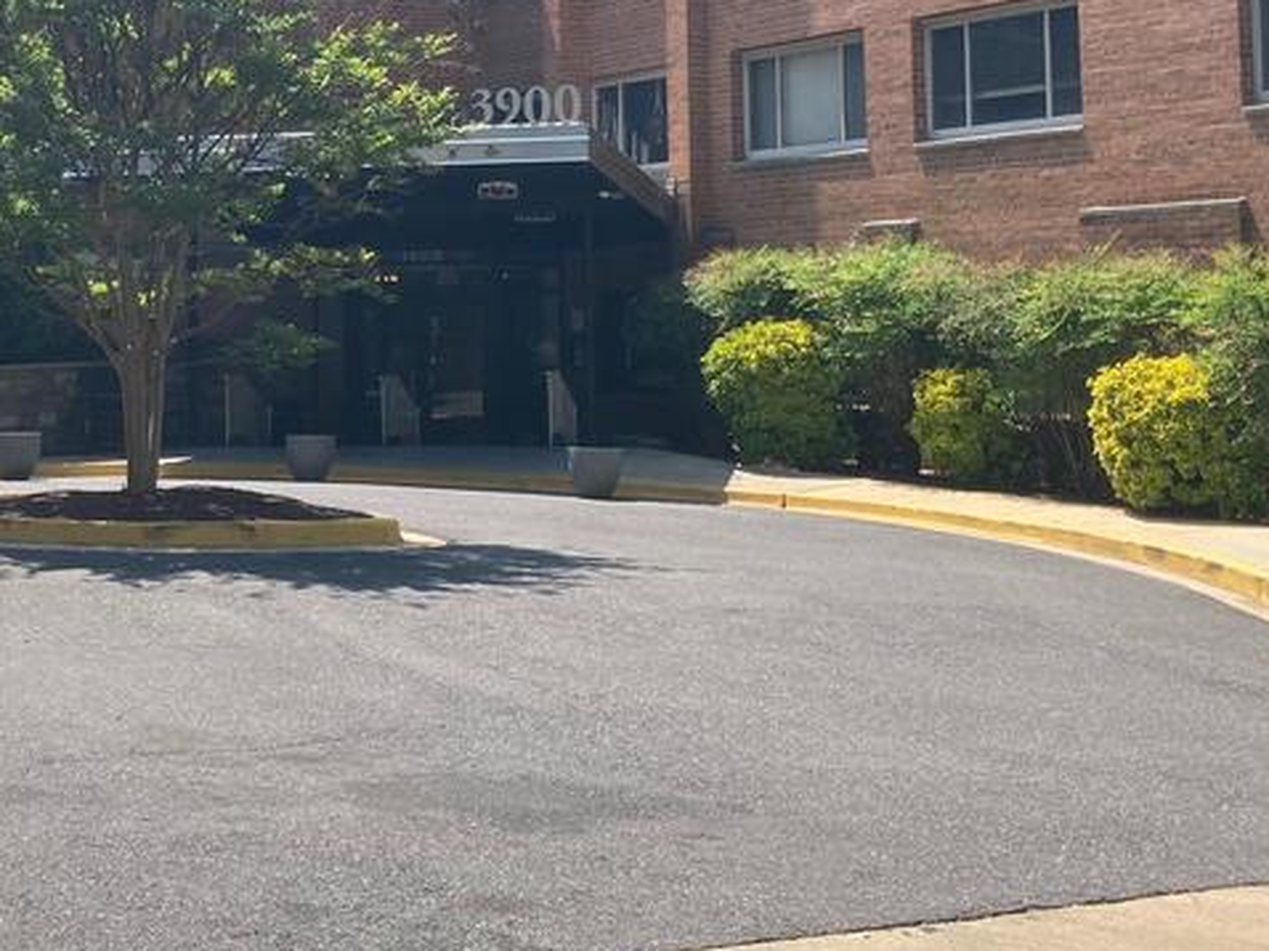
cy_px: 157
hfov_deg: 31.8
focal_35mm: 60
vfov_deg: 23.9
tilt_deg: +5.3
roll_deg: +0.4
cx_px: 361
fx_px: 2198
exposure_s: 1/1517
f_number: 1.8
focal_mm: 3.99
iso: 20
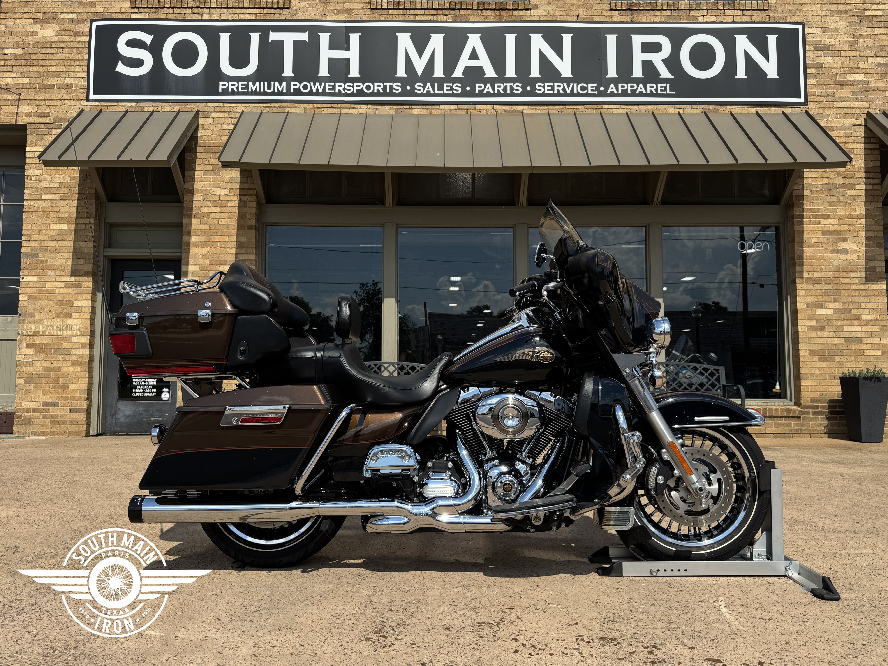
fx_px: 616
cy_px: 333
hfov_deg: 71.6
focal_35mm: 24
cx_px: 444
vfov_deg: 56.8
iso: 80
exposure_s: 1/5348
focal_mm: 6.76
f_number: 1.78
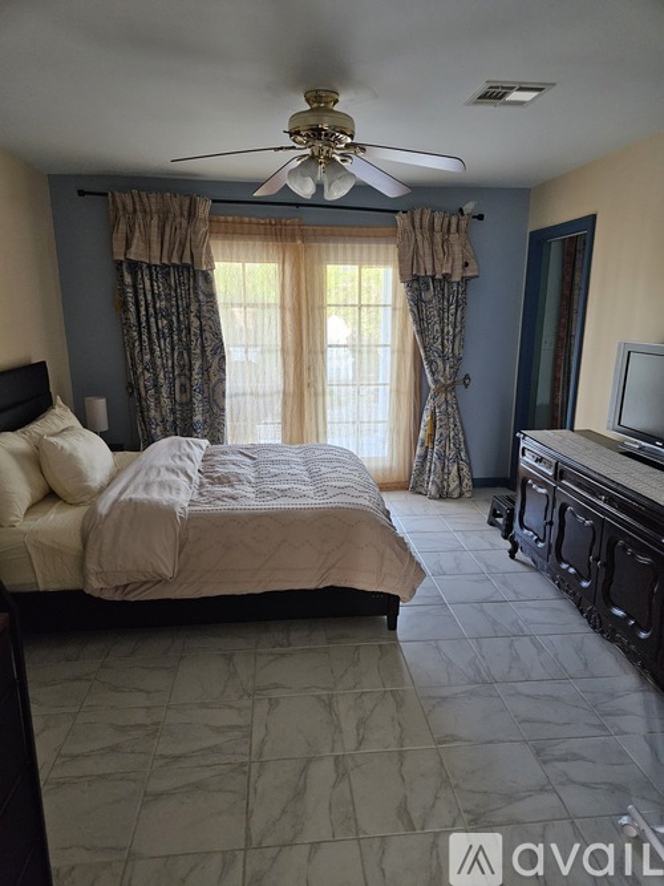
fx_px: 588
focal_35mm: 23
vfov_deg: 73.9
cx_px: 332
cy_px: 443
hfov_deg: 58.9
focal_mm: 5.4
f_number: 1.8
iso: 1000
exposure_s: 1/120
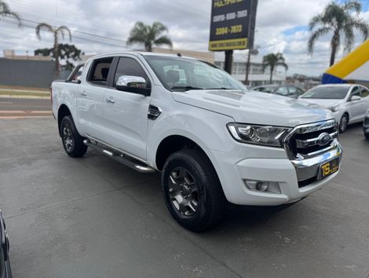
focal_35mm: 24
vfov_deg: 56.9
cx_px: 184
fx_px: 256
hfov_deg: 71.5
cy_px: 139
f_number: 1.78
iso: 80
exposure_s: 1/3247
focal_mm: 6.76
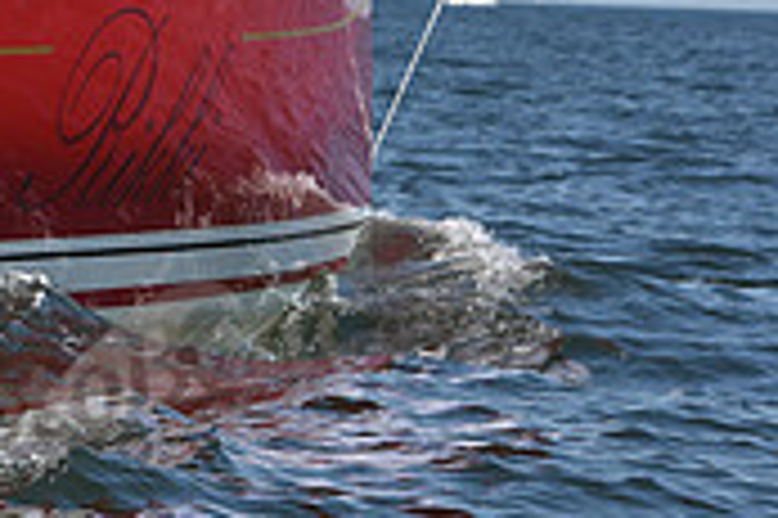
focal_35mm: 390
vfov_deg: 3.5
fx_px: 8420
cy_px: -254
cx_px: -391
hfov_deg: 5.2
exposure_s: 1/1250
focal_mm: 116
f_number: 8
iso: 250
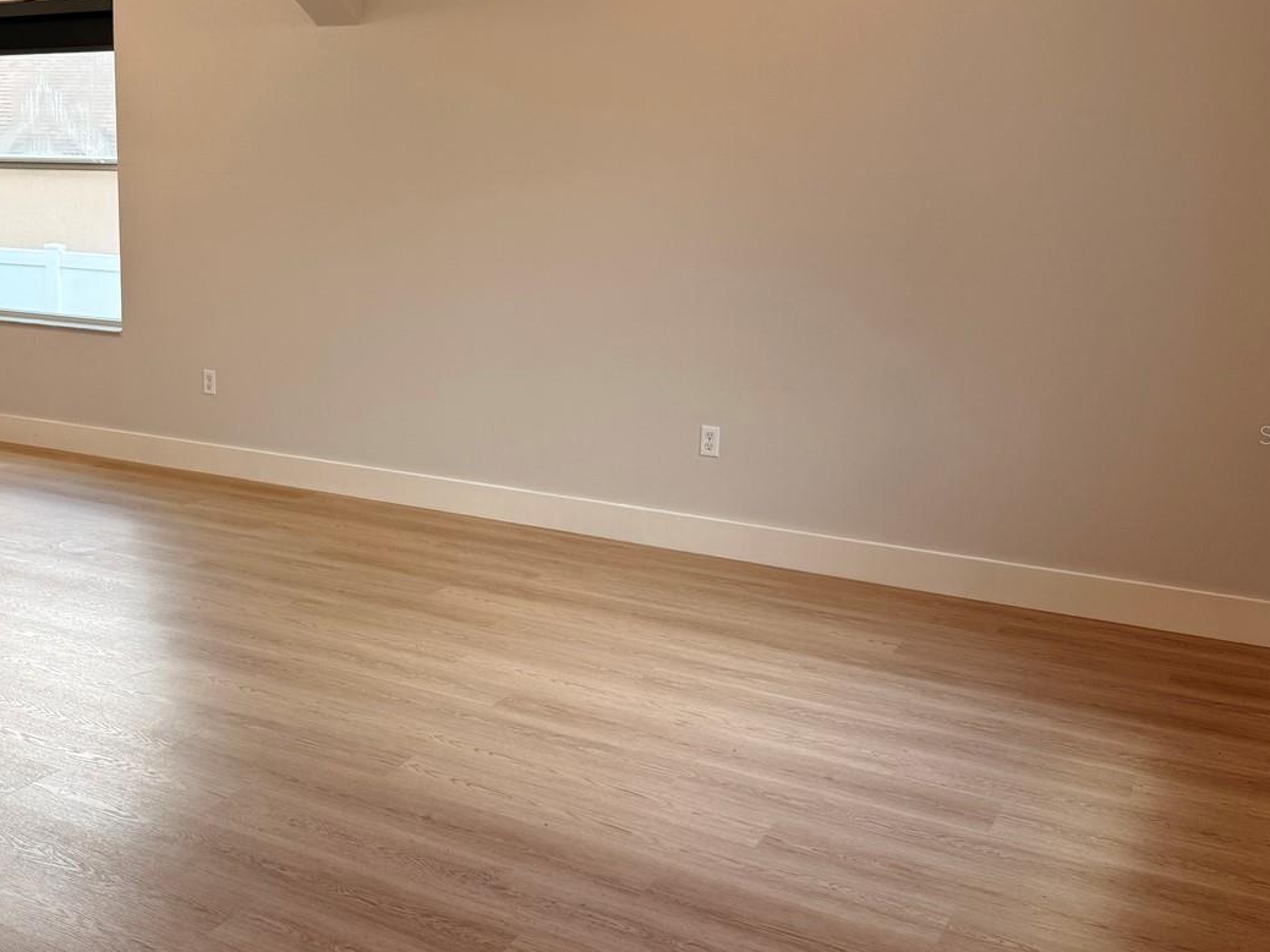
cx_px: 396
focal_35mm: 37
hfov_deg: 49.1
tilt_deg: -8.7
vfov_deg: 38.6
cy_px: 434
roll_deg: -1.0
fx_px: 1357
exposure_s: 1/183
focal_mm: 6.76
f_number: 1.78
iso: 80
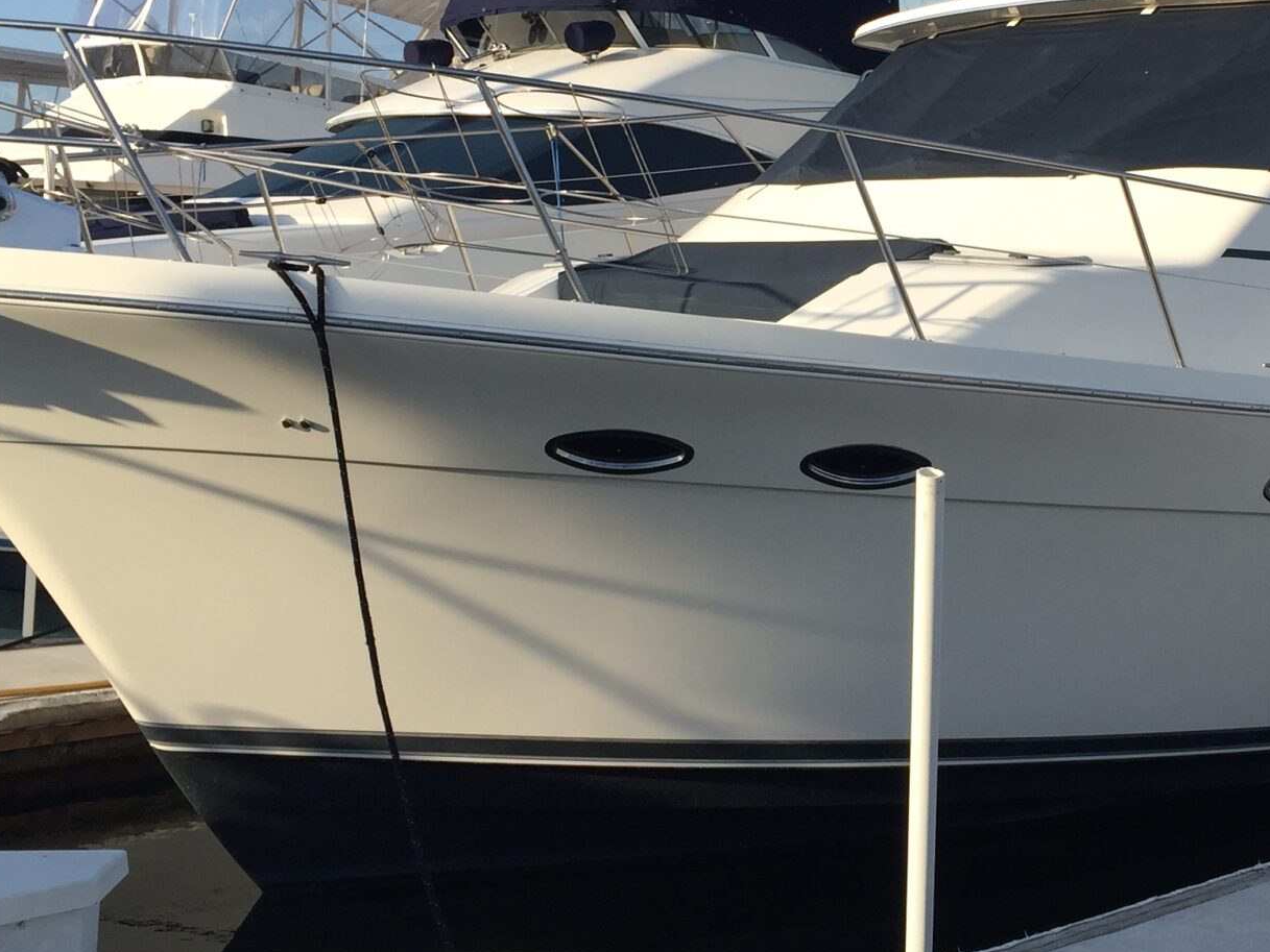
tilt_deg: +0.2
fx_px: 2238
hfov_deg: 31.1
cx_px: 974
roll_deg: -1.5
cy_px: 347
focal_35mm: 61
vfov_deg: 24.0
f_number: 2.2
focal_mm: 4.15
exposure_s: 1/1130
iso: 32
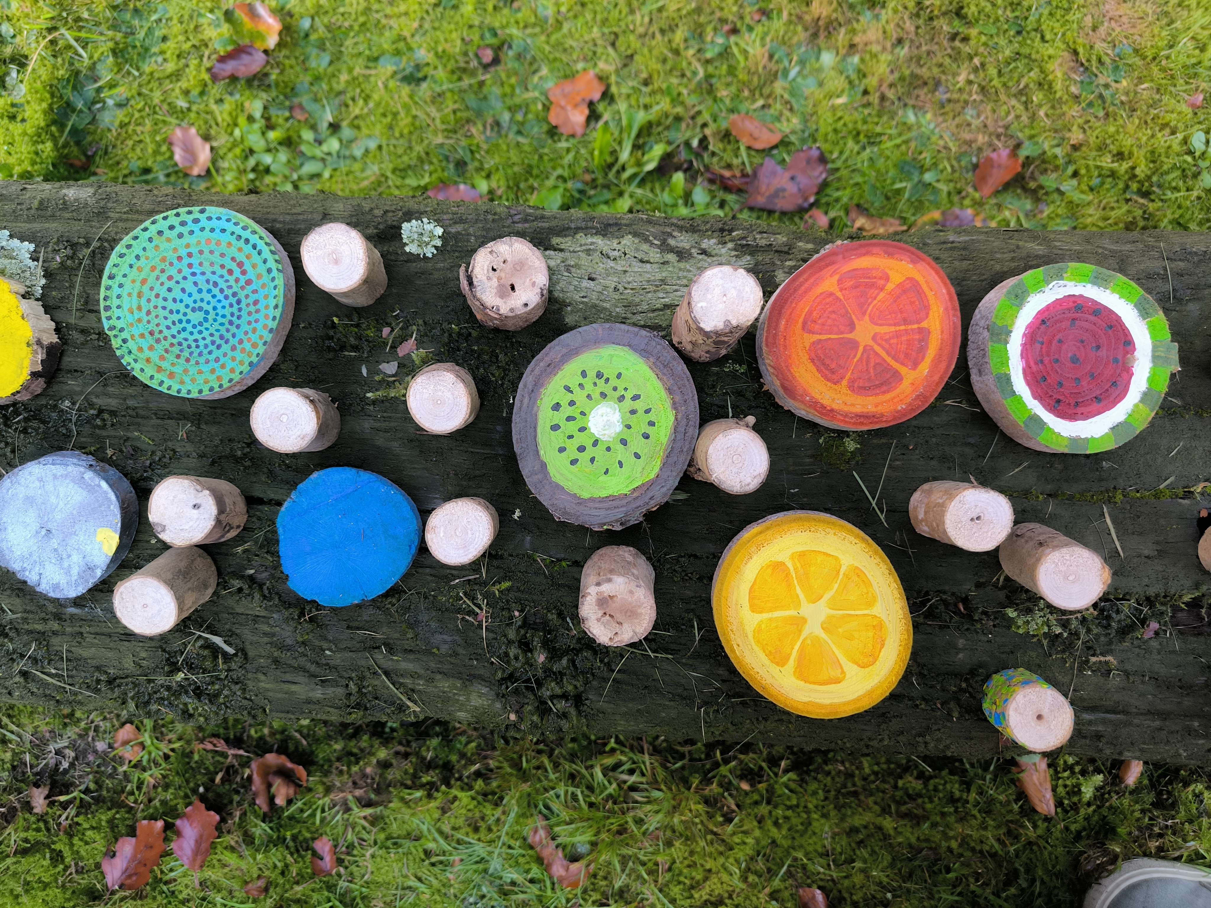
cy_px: 454
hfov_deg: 71.6
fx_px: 840
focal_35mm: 24
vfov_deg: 56.8
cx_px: 606
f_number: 1.9
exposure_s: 1/100
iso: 80
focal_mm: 6.92
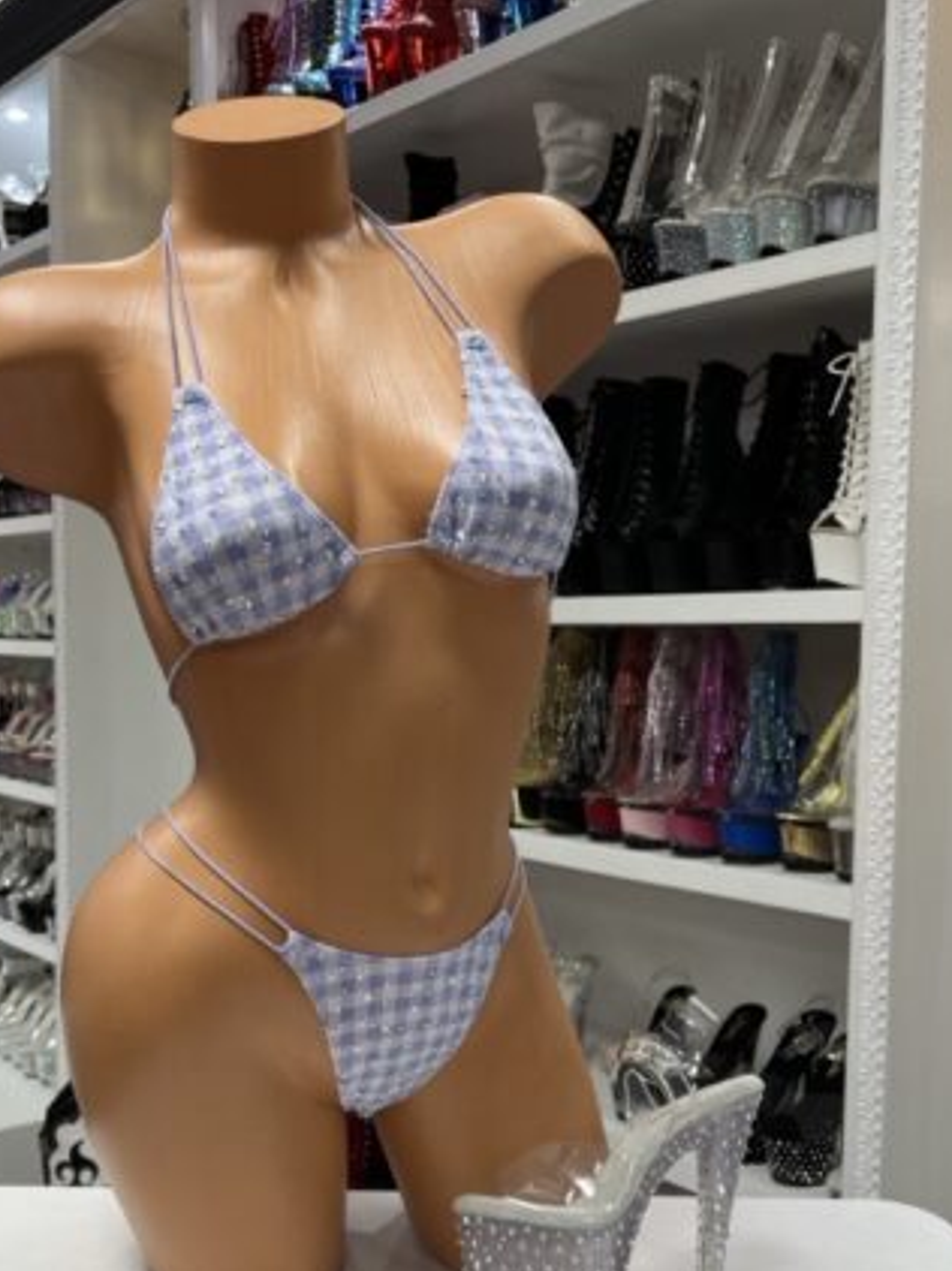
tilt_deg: -5.5
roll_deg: -0.6
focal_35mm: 37
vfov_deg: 49.9
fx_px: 1358
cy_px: 747
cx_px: 416
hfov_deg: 38.6
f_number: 1.5
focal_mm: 5.7
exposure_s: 1/60
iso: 80
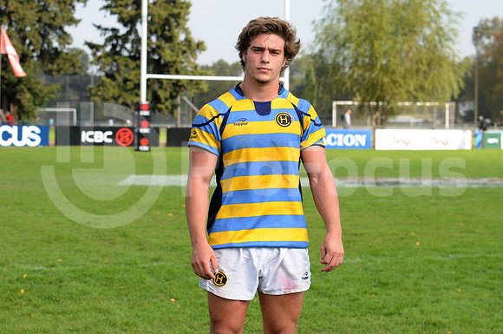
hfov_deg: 19.5
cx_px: 252
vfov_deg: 13.0
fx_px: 1465
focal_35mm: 105
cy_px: 167
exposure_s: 1/640
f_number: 5.6
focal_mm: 70
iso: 400
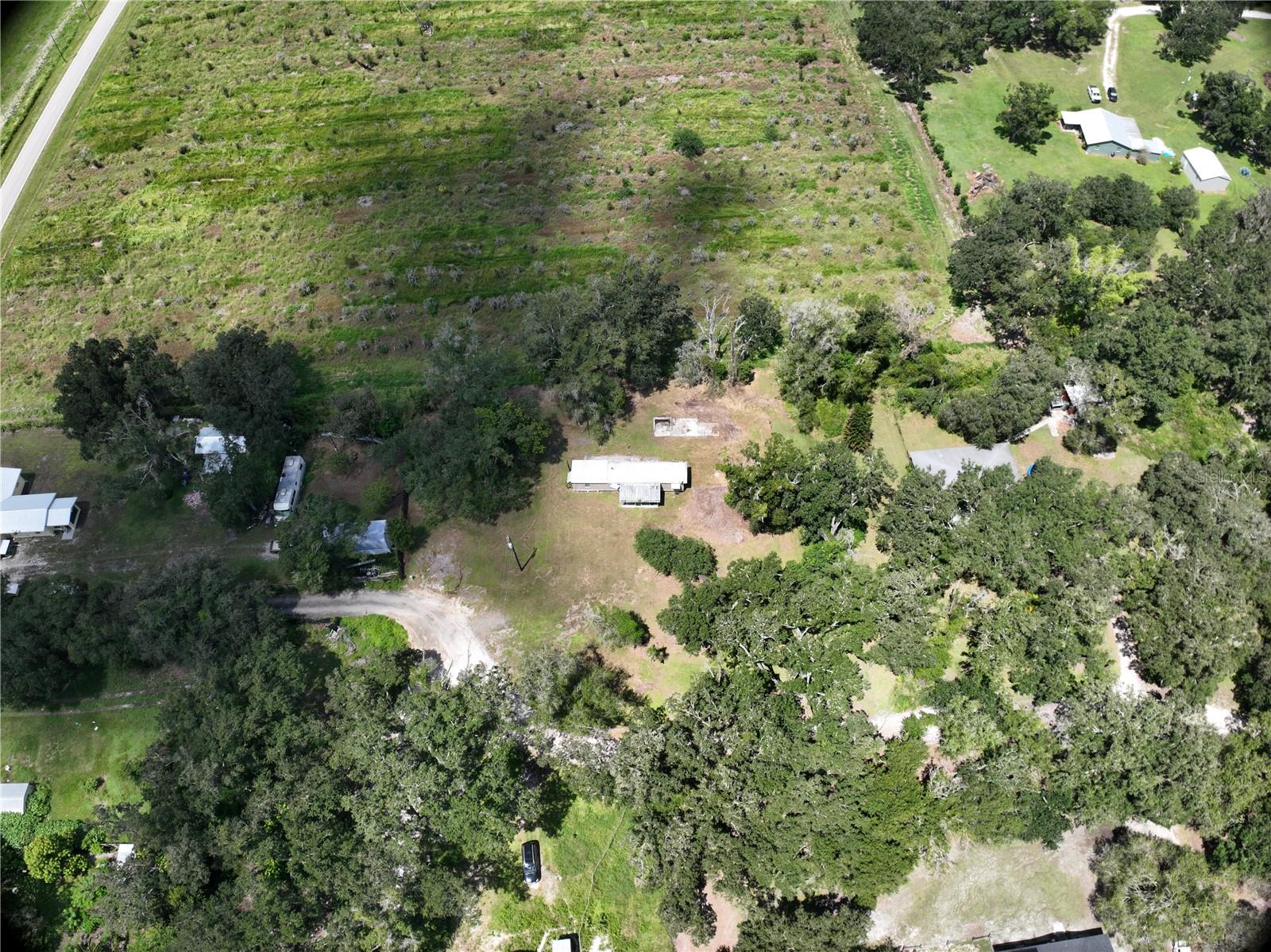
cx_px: 636
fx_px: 881
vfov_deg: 56.8
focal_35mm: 24
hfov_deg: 71.6
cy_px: 476
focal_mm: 12.29
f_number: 2.8
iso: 100
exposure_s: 1/2000
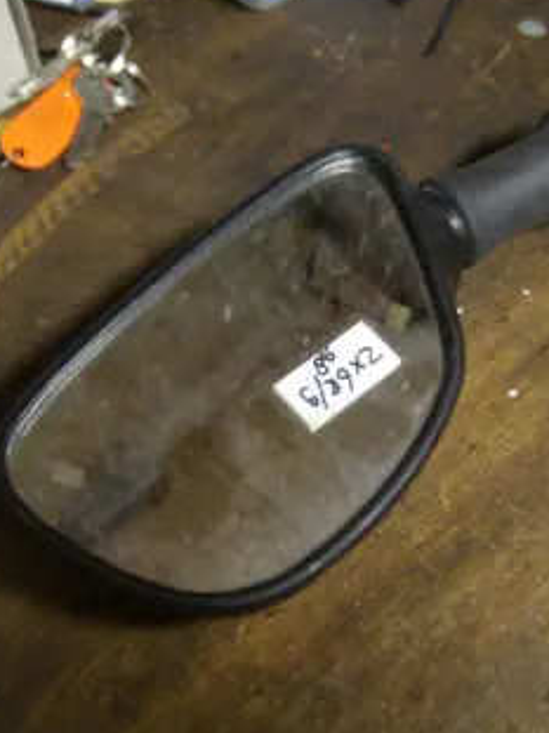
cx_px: 344
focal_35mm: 54
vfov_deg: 35.5
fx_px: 1143
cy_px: 408
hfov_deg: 26.9
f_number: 2.8
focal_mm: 5.8
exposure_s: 1/2.5
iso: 50
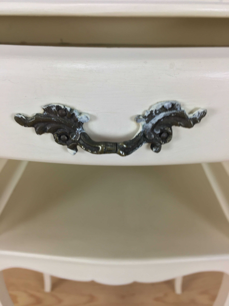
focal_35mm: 29
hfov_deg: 48.2
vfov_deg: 61.7
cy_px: 153
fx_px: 256
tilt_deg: -31.8
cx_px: 114
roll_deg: -1.5
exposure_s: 1/30
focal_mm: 4.15
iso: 40
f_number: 2.2
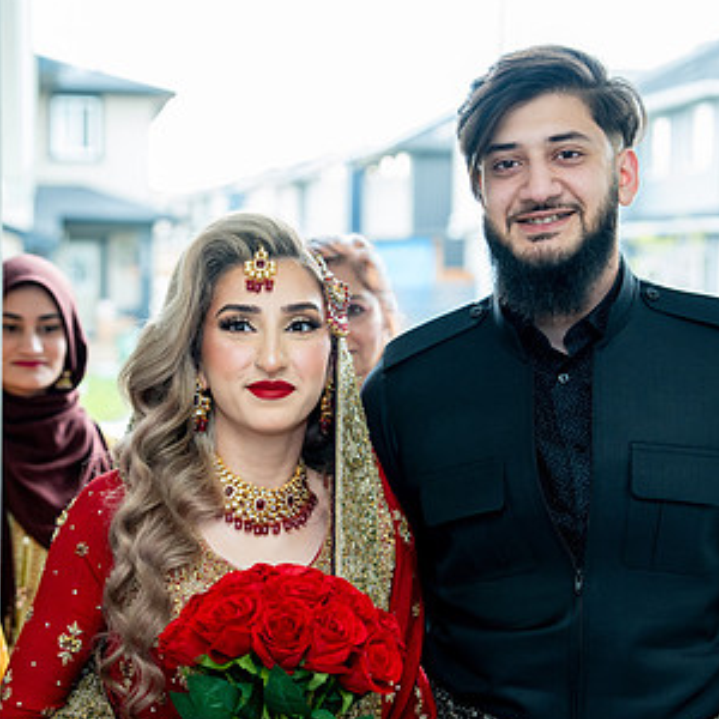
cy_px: 370
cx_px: 364
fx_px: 2044
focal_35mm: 87
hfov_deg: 19.9
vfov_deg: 19.9
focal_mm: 53
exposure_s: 1/200
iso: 1000
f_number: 2.8
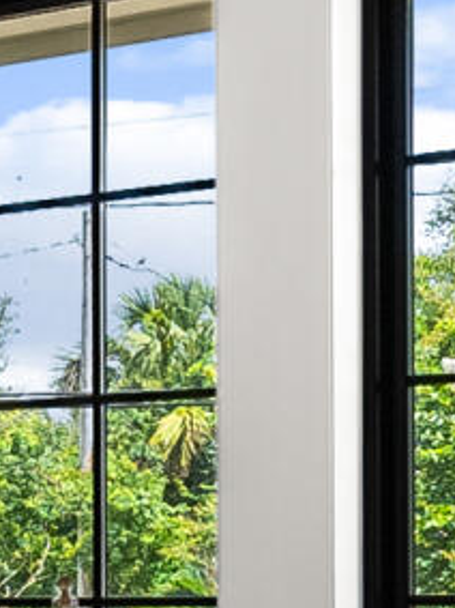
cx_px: -992
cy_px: 654
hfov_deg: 8.4
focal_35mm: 143
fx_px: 2508
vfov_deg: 13.6
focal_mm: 14
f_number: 8
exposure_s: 1/5
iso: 400
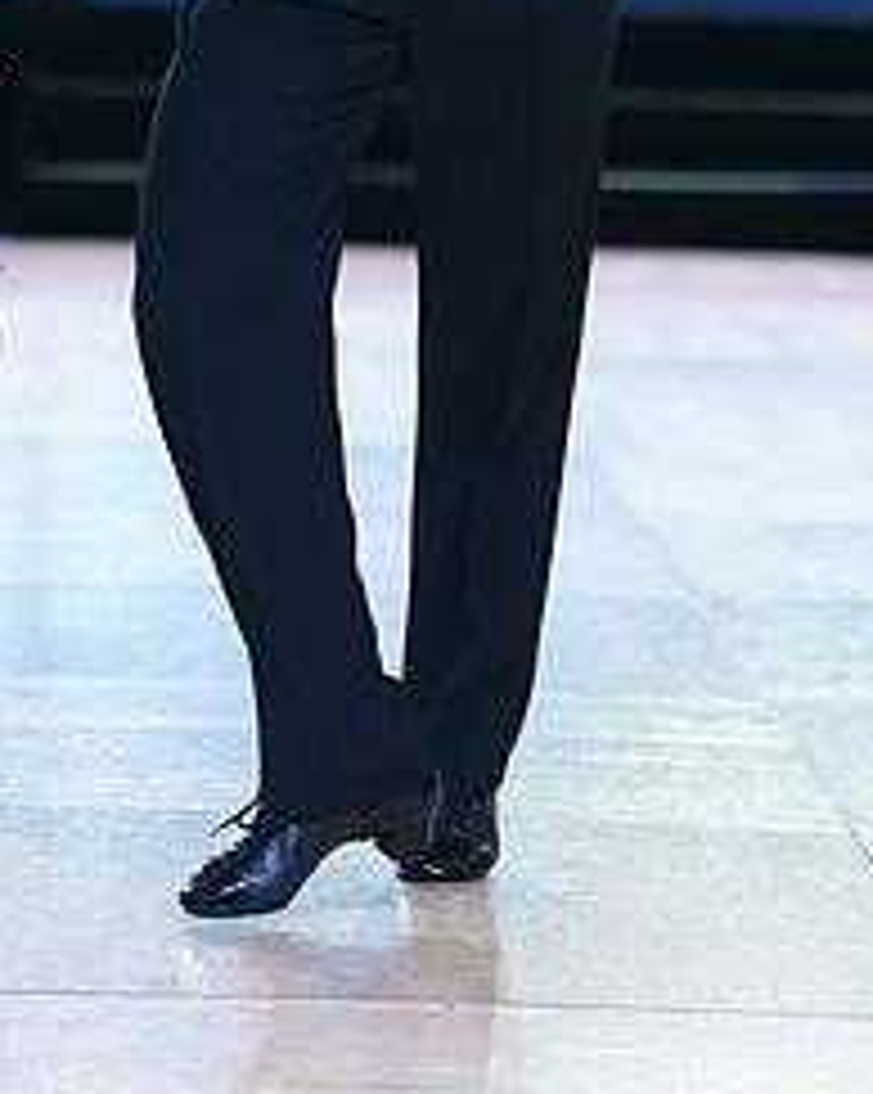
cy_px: -194
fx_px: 7179
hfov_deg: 7.0
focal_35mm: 222
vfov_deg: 8.6
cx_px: 209
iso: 800
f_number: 2.8
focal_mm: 99
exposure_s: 1/400
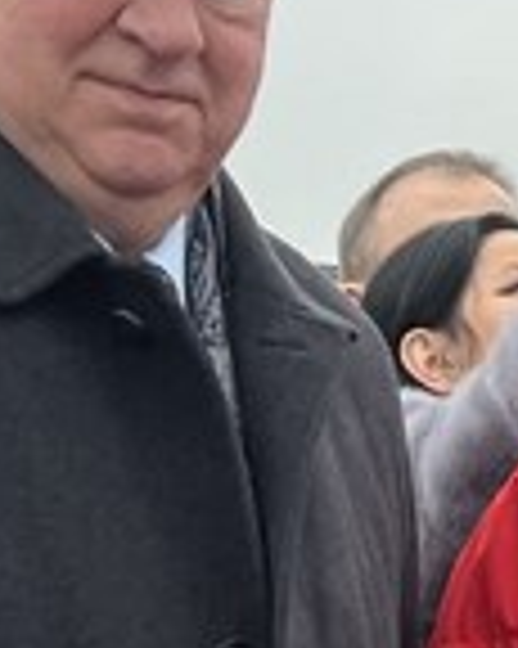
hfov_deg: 8.1
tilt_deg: -10.7
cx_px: 1099
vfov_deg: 10.0
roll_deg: -2.2
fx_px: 3472
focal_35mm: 181
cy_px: 1228
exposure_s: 1/122
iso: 50
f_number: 1.6
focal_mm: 5.1
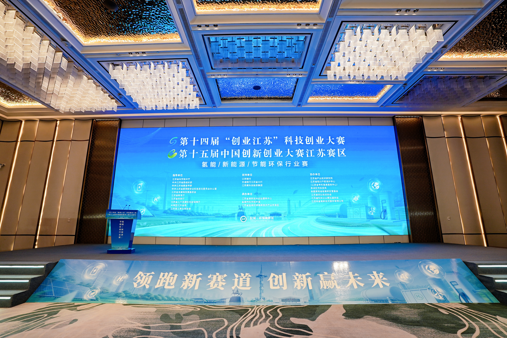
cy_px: 169
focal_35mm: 17
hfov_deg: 93.2
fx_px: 240
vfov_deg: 70.5
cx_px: 254
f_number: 3.5
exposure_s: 1/160
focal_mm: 17
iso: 320
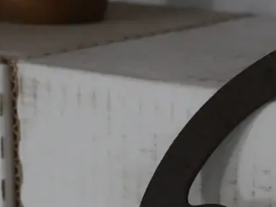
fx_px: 1132
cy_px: 263
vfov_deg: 10.2
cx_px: 315
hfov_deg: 13.6
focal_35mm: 142
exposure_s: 1/60
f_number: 5.1
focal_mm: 23
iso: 1250
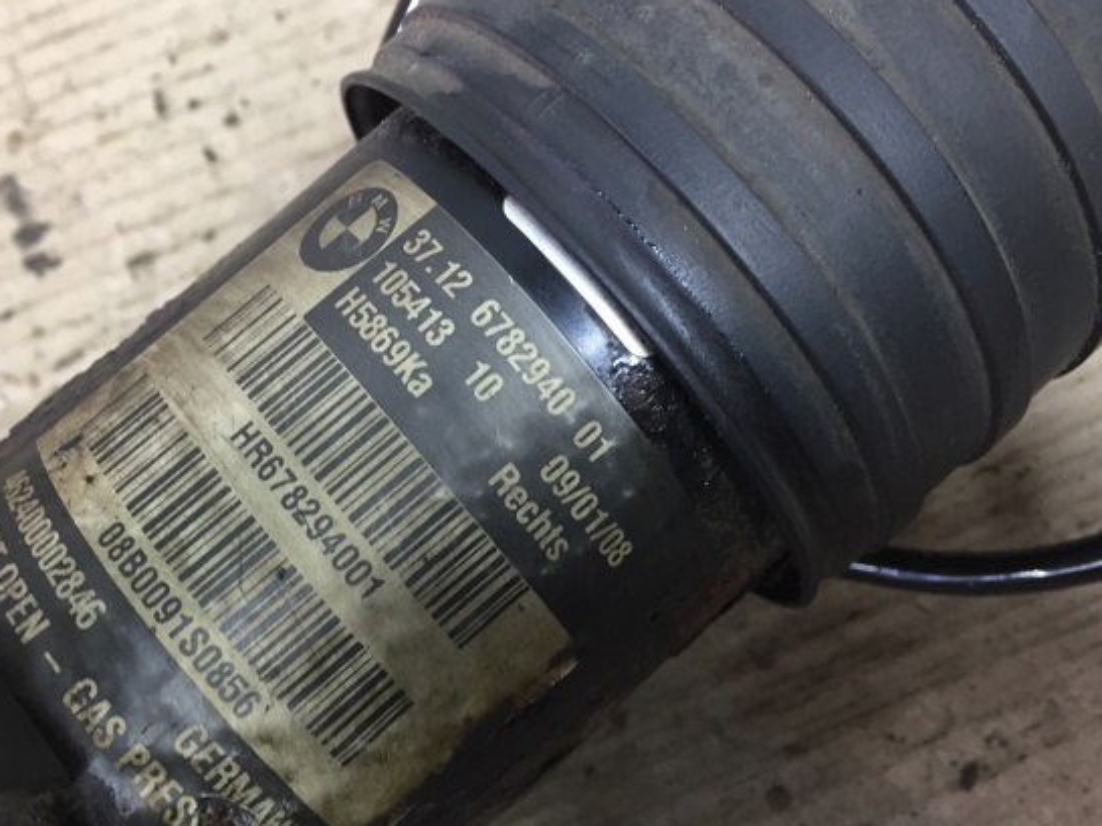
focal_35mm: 34
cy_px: 446
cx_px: 488
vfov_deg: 41.7
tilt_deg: -68.5
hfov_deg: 53.9
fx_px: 1082
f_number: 2.2
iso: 100
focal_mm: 4.15
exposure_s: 1/33
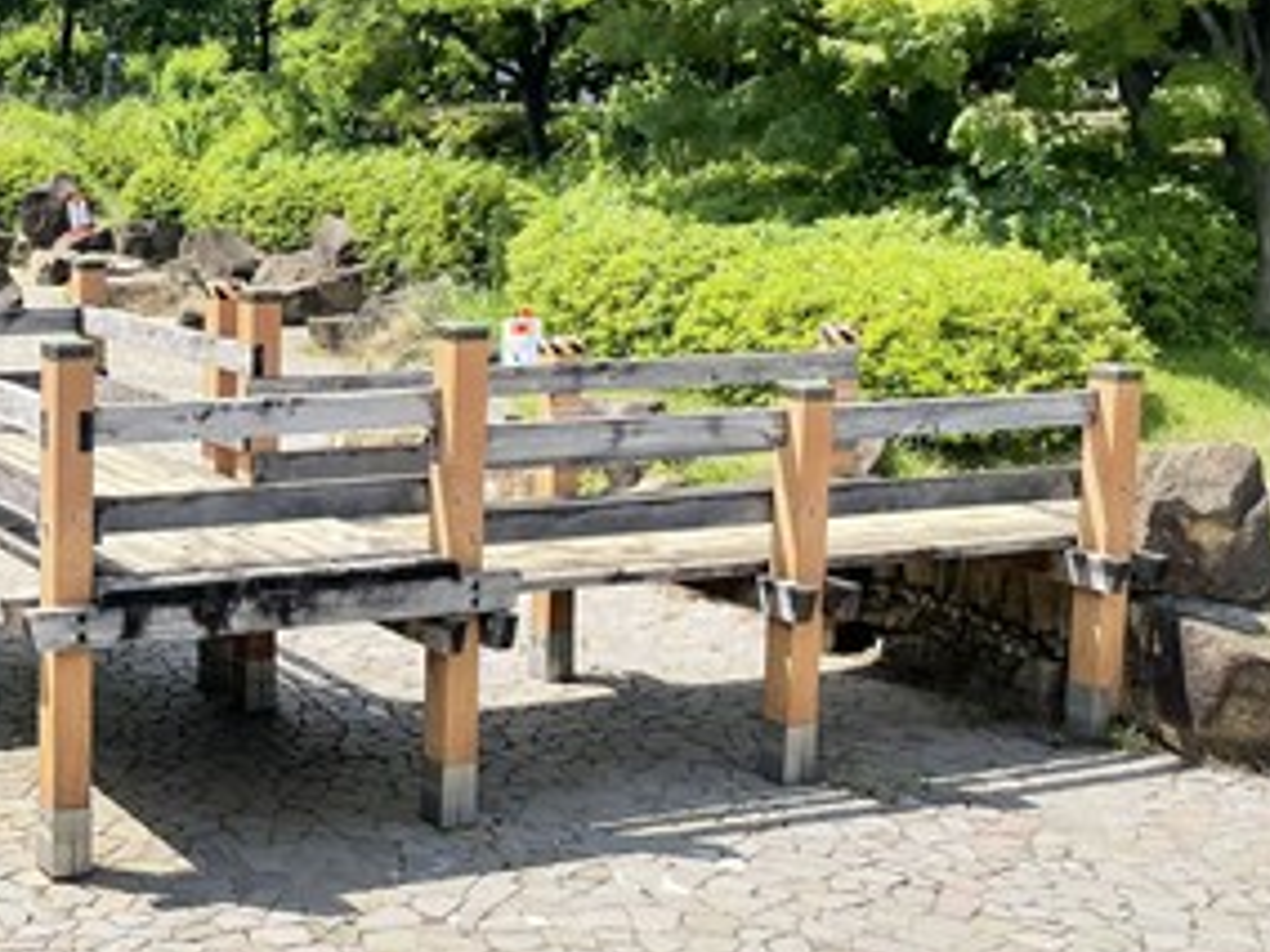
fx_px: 2018
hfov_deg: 31.8
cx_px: -49
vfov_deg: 26.5
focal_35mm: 55
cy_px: 384
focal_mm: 4.2
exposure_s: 1/2304
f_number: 1.6
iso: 32
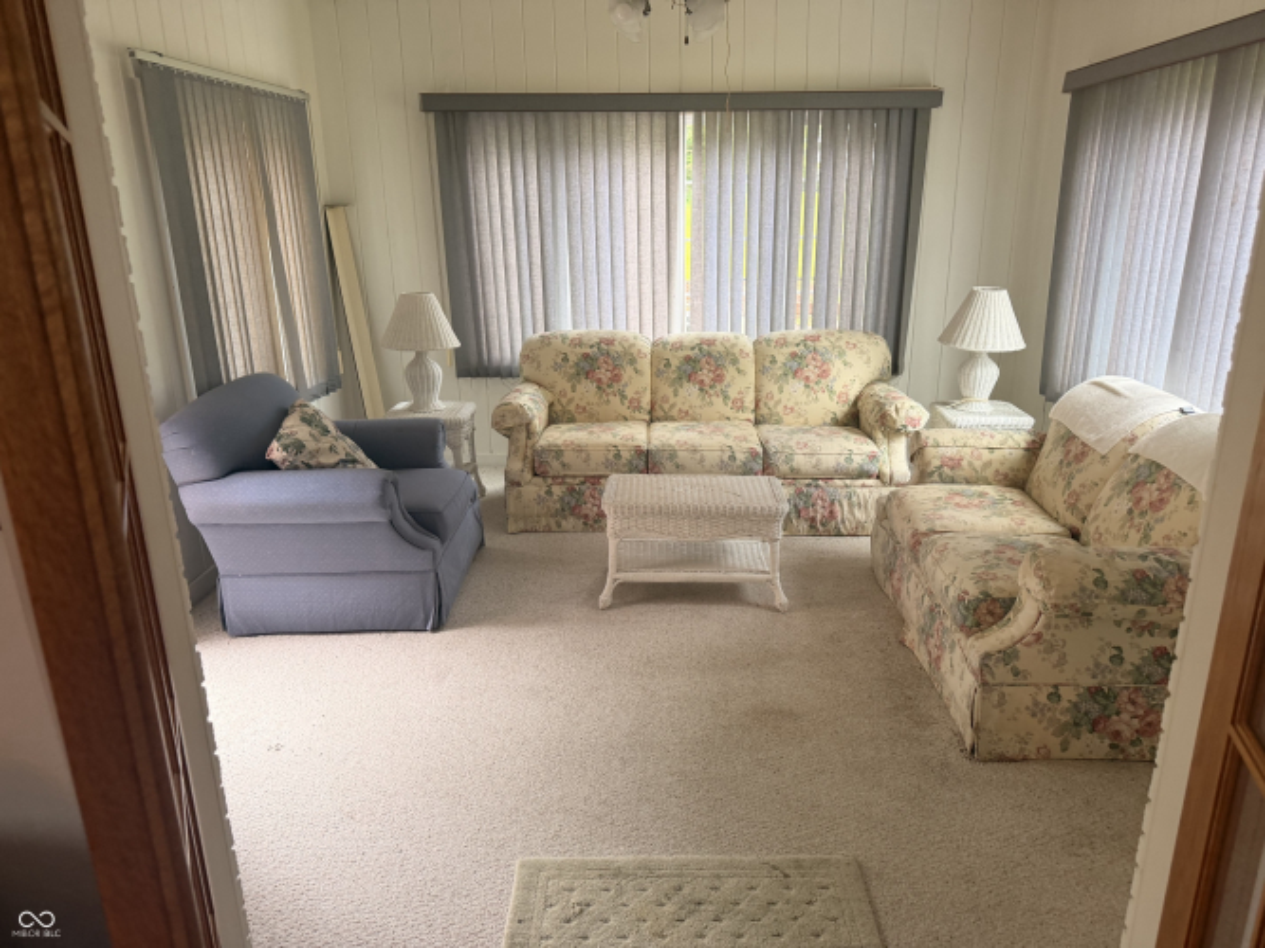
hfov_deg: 71.6
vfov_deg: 56.8
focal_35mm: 24
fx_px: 877
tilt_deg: -14.8
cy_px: 474
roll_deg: +0.2
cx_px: 632
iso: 160
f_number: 1.78
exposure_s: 1/60
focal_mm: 6.76
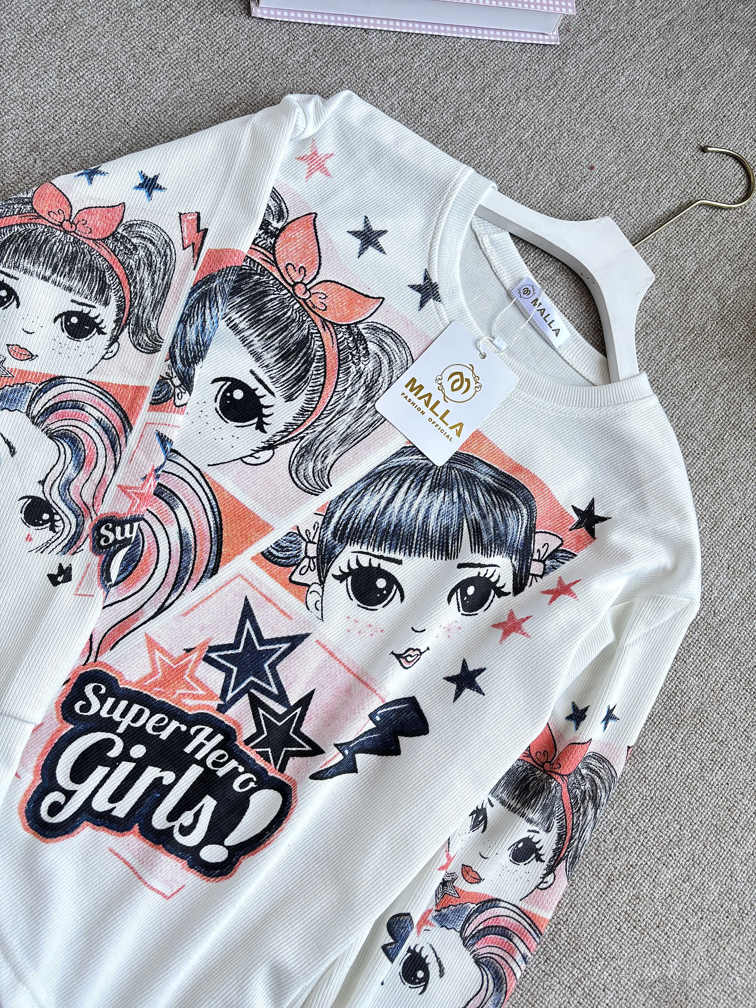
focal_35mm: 26
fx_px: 757
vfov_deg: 67.3
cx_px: 378
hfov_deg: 53.1
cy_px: 504
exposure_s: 1/60
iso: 160
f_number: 1.6
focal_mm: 5.96
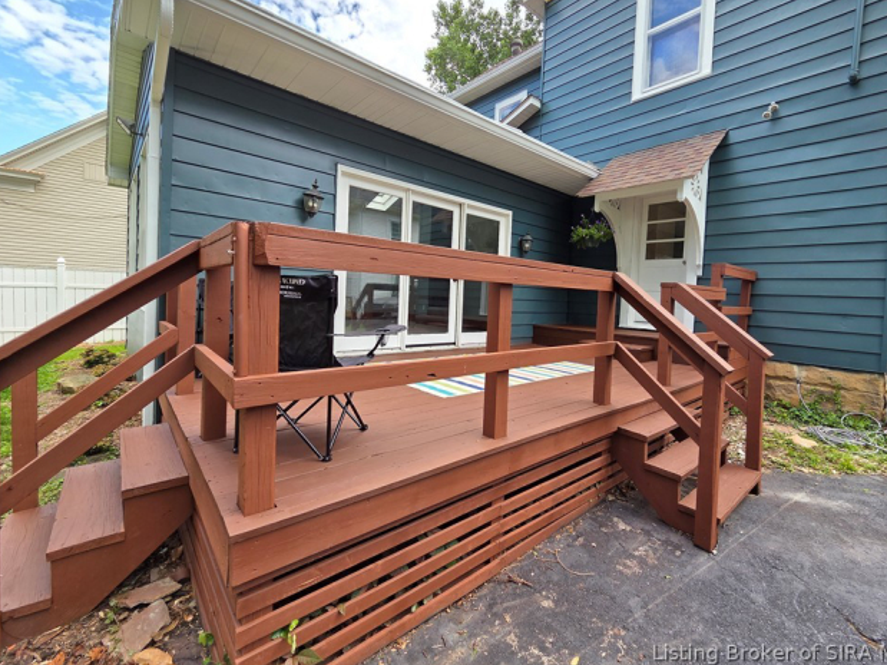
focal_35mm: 14
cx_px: 468
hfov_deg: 102.0
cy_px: 310
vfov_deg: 85.5
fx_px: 359
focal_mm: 2.2
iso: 50
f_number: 2.2
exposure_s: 1/350
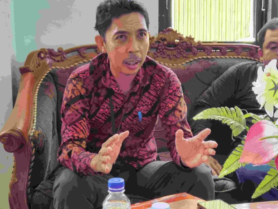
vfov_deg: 26.6
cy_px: 104
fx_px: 442
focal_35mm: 55
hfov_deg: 34.9
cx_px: 139
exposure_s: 1/33.3
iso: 200
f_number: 1.9
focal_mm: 6.71
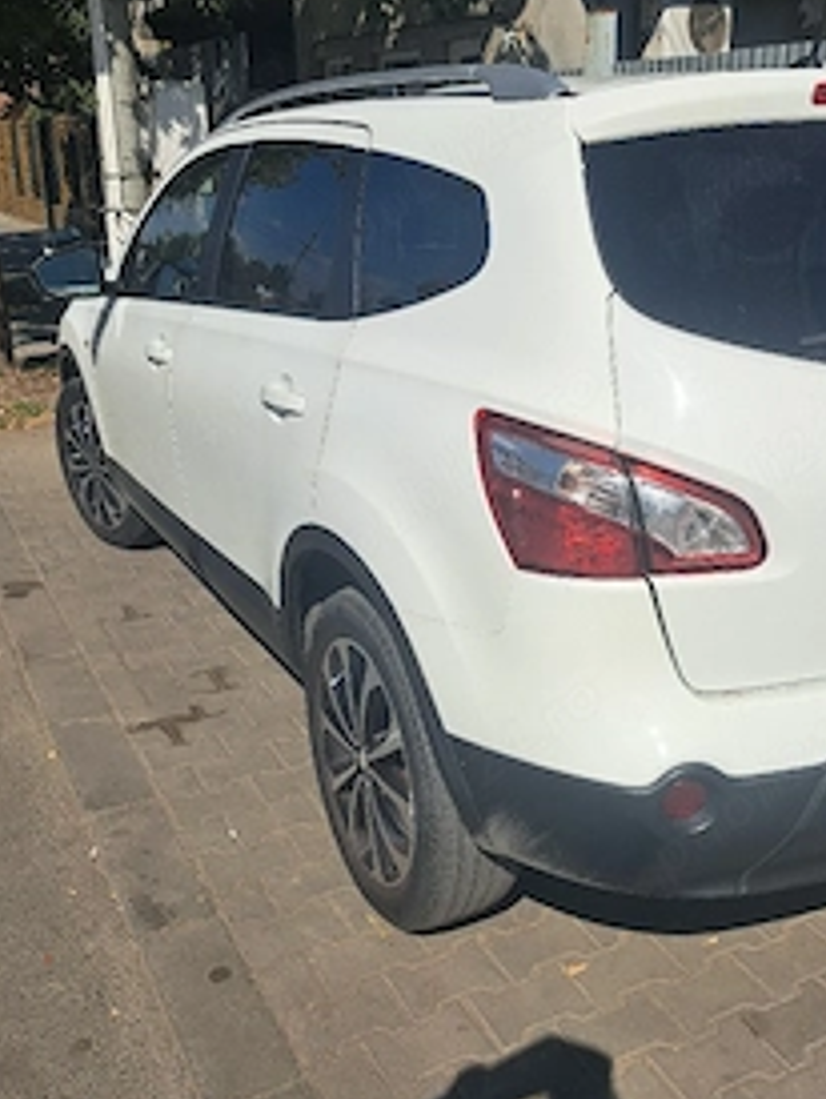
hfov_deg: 40.3
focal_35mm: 35
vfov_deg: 52.5
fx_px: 1112
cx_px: 549
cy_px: 513
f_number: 1.8
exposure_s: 1/2500
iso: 50
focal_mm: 5.23
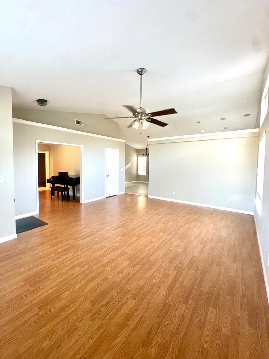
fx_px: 155
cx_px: 127
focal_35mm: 15
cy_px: 171
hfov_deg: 81.7
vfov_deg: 98.1
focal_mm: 2.22
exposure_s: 1/60
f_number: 2.2
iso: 320
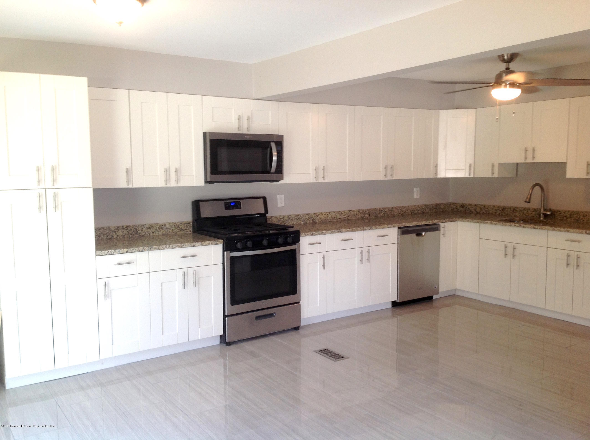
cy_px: 220
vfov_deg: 40.6
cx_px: 295
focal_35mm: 35
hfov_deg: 52.7
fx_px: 596
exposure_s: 1/40
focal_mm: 4.28
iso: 50
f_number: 2.4
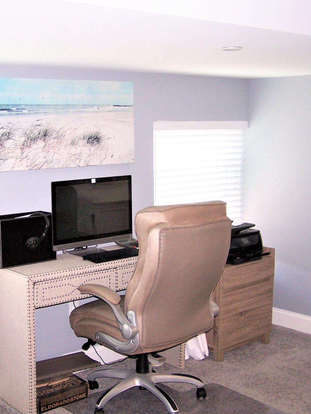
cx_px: 81
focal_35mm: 51
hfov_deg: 28.2
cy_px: 206
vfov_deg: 37.5
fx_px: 611
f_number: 2.8
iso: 140
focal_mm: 6.3
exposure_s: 1/60
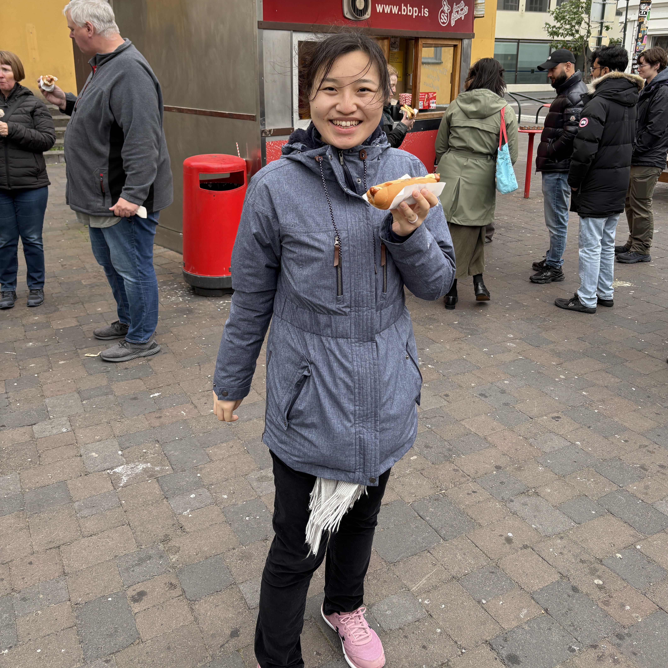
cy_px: 261
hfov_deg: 52.5
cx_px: 338
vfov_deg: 52.1
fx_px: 677
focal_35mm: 31
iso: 64
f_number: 1.6
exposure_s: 1/290
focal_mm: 5.96
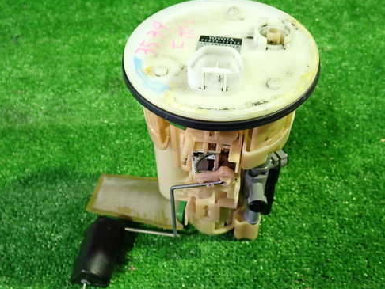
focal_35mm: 37
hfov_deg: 50.1
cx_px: 179
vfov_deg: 38.7
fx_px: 412
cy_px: 136
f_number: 2.3
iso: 500
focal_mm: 5.4
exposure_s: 1/30
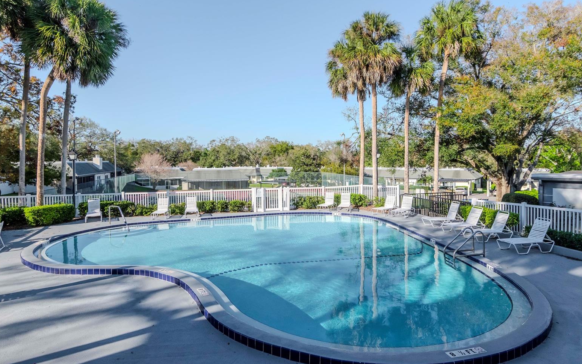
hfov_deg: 83.6
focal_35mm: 21
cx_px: 290
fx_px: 326
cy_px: 168
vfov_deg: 58.3
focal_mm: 13
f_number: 9
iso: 640
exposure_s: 1/1600
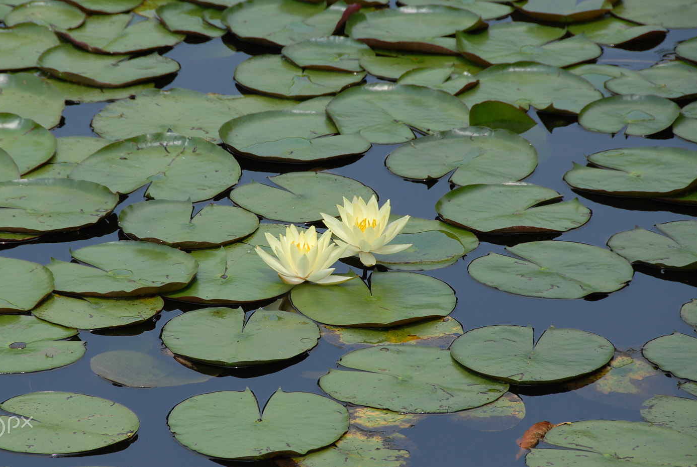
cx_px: 310
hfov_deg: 5.9
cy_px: 224
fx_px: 6708
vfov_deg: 4.0
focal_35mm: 346
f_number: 9
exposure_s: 1/250
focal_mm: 200
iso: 200
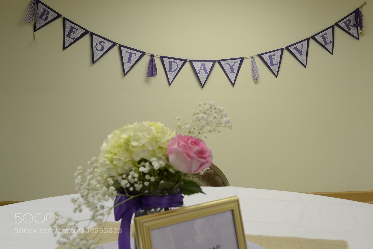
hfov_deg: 53.1
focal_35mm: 36
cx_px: 186
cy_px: 124
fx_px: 373
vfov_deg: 36.9
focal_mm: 24
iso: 100
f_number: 6.3
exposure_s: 1/8
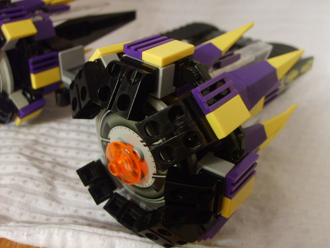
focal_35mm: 35
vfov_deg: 40.7
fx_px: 334
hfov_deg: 52.6
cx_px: 165
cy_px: 124
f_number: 2.8
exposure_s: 1/3
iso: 140
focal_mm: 5.8
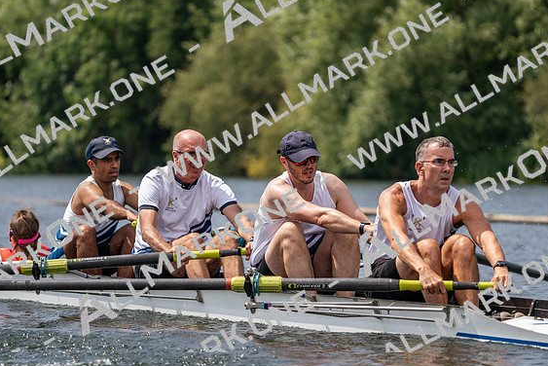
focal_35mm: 276
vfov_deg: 5.0
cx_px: 276
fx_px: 4203
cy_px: 185
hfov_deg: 7.5
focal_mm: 268
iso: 200
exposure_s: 1/1600
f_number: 5.6
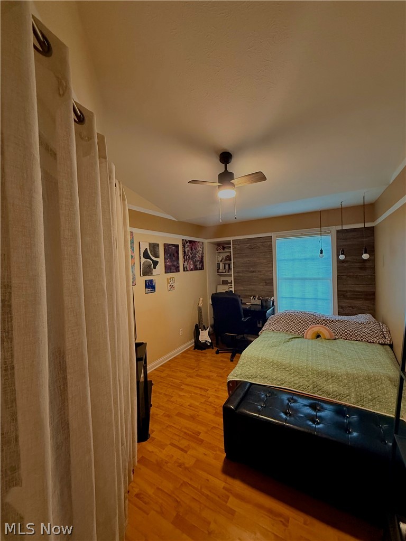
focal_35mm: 14
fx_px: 219
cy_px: 270
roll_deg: +1.5
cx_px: 203
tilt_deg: -0.3
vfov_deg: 102.1
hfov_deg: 85.7
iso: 640
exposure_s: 1/60
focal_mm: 2.22
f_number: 2.2
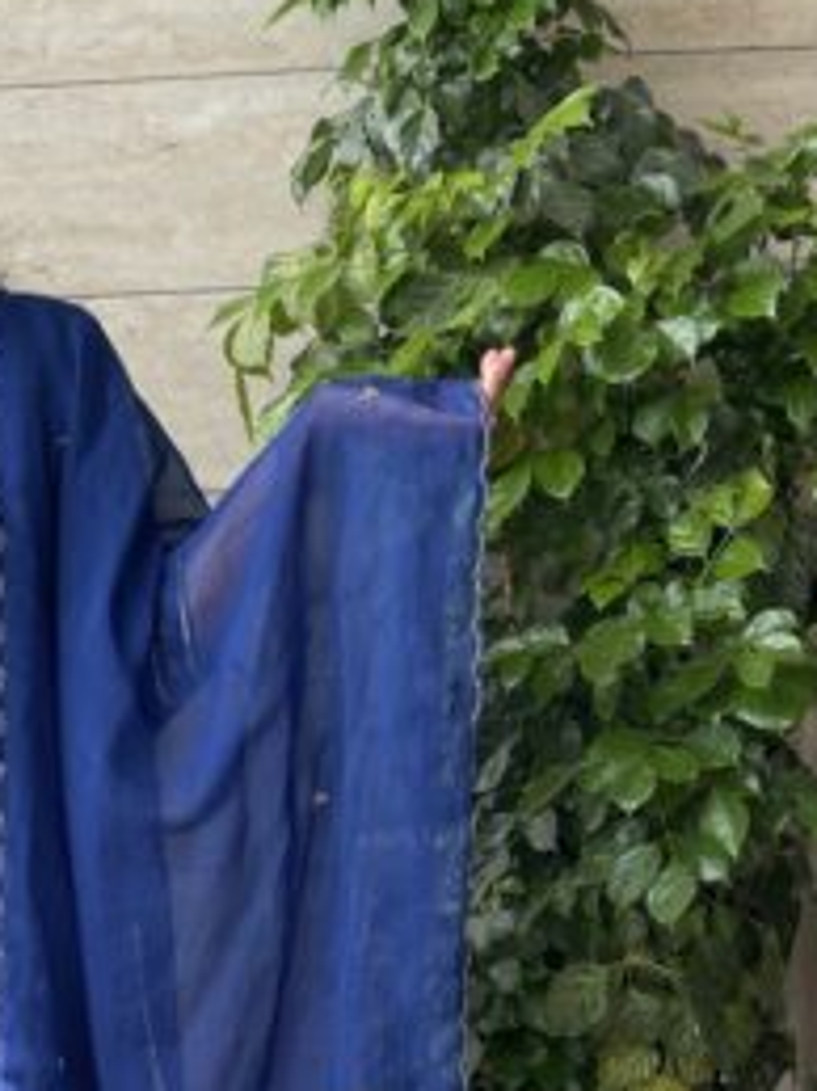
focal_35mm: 54
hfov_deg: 25.6
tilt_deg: -12.7
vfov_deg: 33.3
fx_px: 1701
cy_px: 1024
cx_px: -17
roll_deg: +1.3
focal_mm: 5.1
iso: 32
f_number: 1.6
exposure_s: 1/962
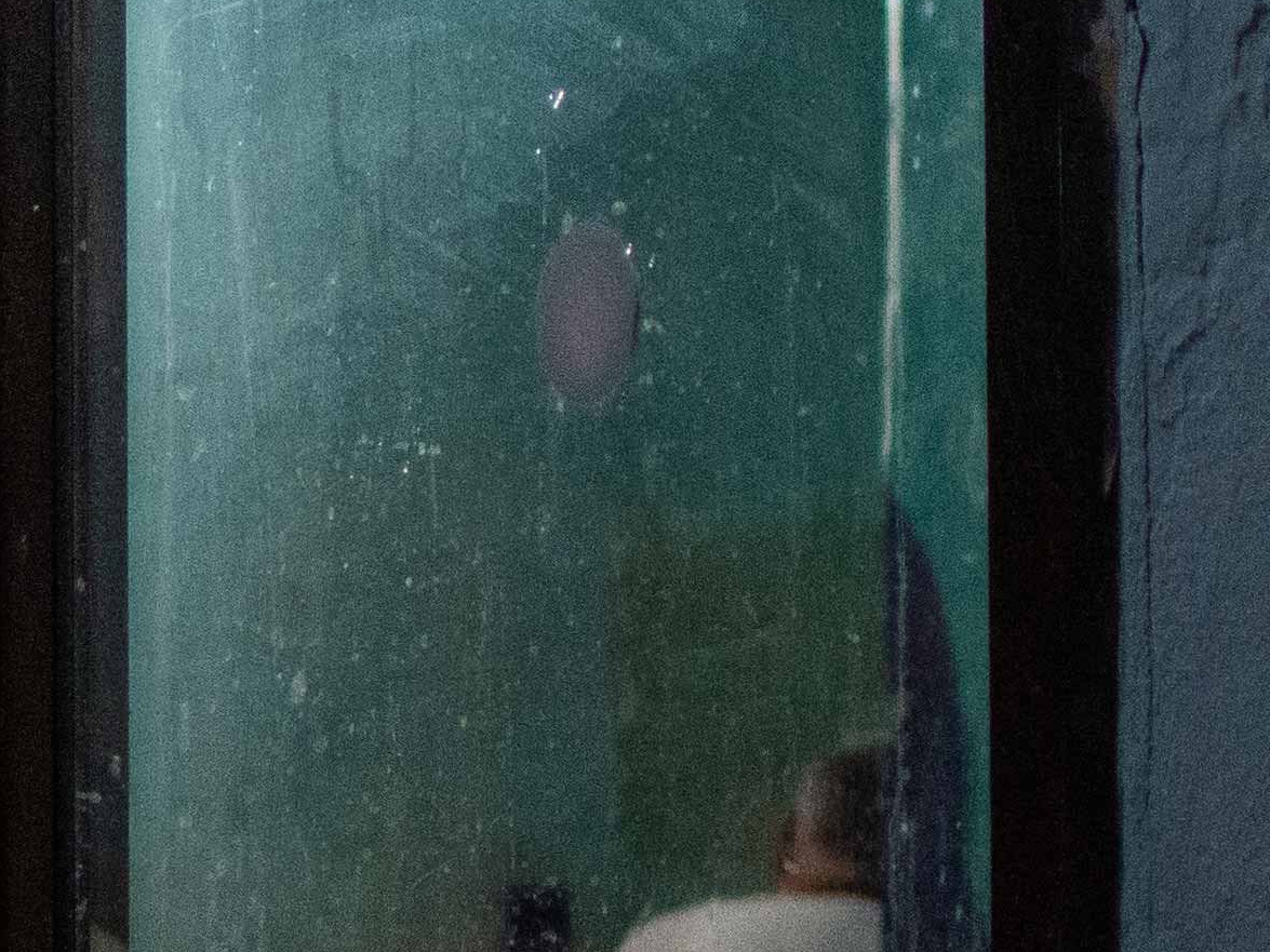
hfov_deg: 7.7
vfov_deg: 5.8
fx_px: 9370
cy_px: 763
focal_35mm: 255
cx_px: -316
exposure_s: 1/250
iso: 1600
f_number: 1.8
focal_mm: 35
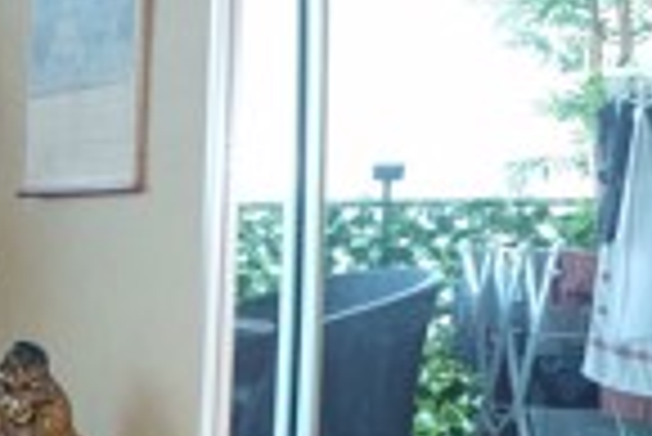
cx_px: -621
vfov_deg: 13.5
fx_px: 1795
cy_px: 503
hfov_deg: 16.3
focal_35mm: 99
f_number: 3.5
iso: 200
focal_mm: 16
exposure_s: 1/38
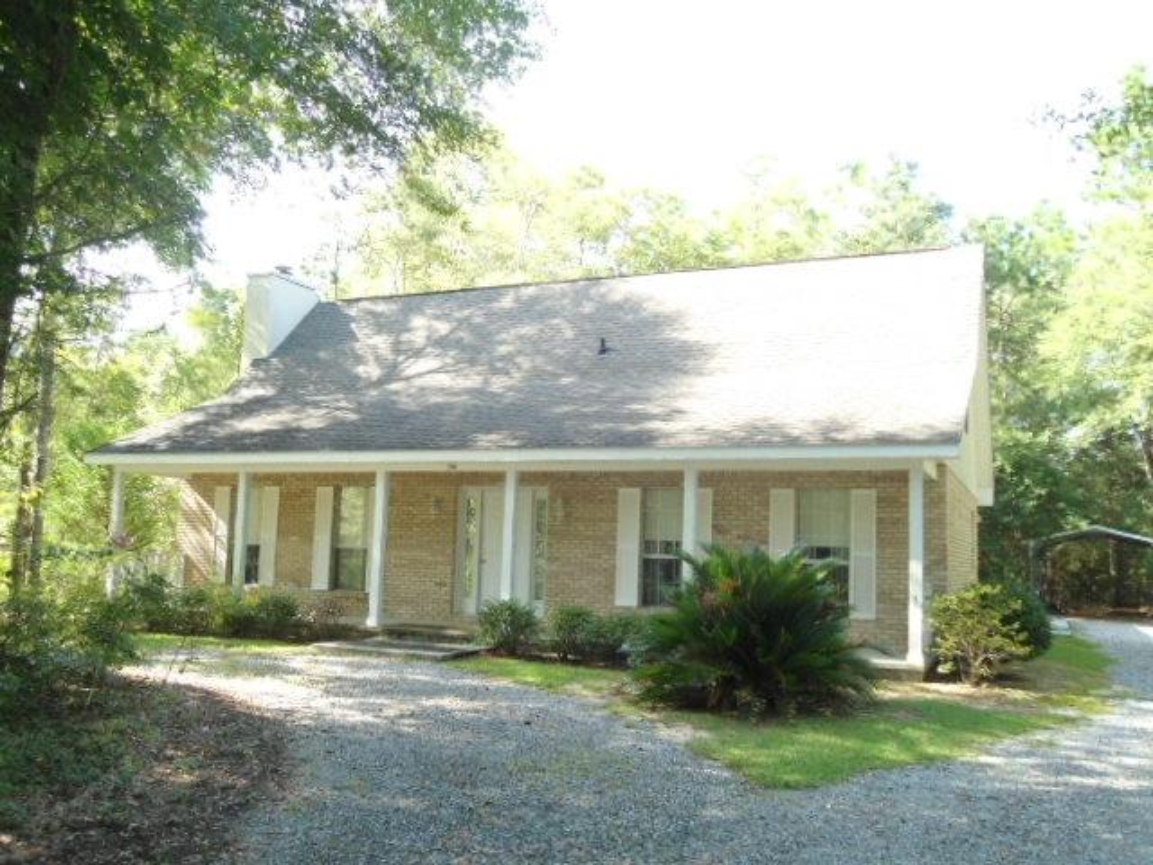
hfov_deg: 58.4
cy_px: 432
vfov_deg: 45.4
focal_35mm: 31
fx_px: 1033
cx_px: 576
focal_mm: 5.6
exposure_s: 1/250
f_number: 3
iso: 200
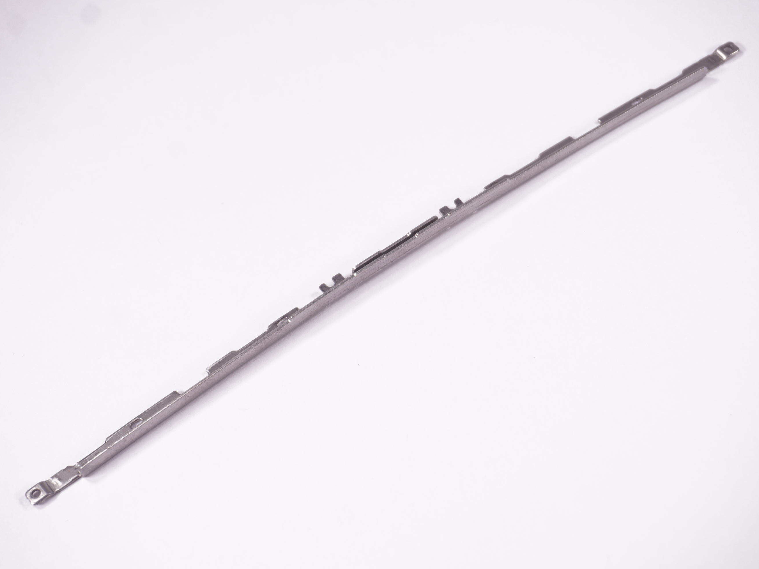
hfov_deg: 28.2
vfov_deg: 21.3
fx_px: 1513
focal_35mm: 69
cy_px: 286
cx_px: 388
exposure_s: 1/200
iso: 400
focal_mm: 42
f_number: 6.3
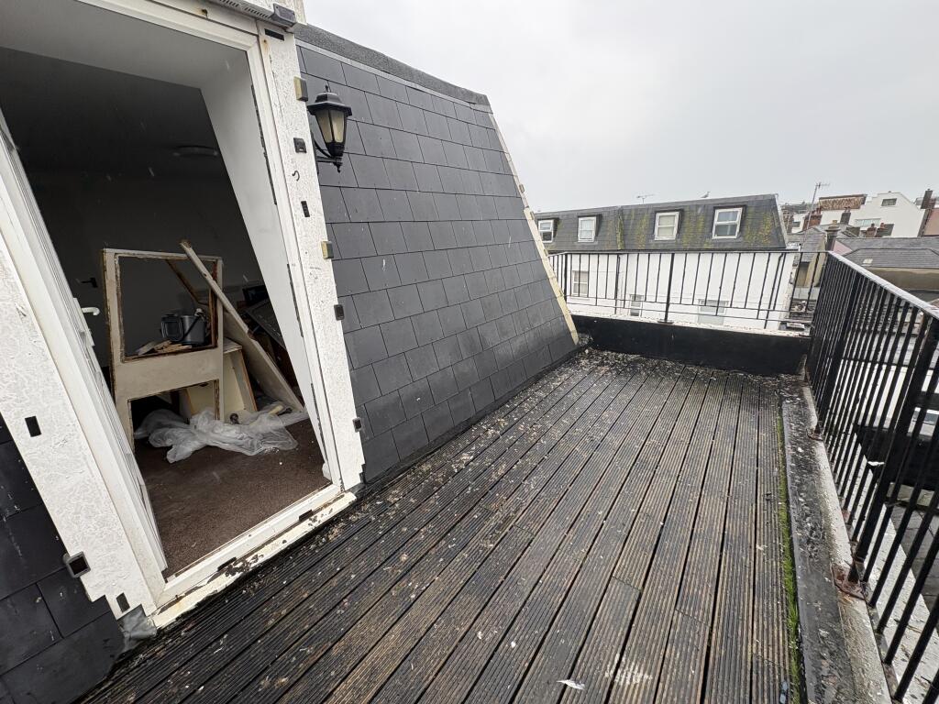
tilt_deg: -17.7
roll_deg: +3.6
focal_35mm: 14
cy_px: 352
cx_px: 470
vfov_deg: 85.7
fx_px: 380
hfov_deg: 102.1
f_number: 2.2
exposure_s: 1/104
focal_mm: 2.22
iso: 40
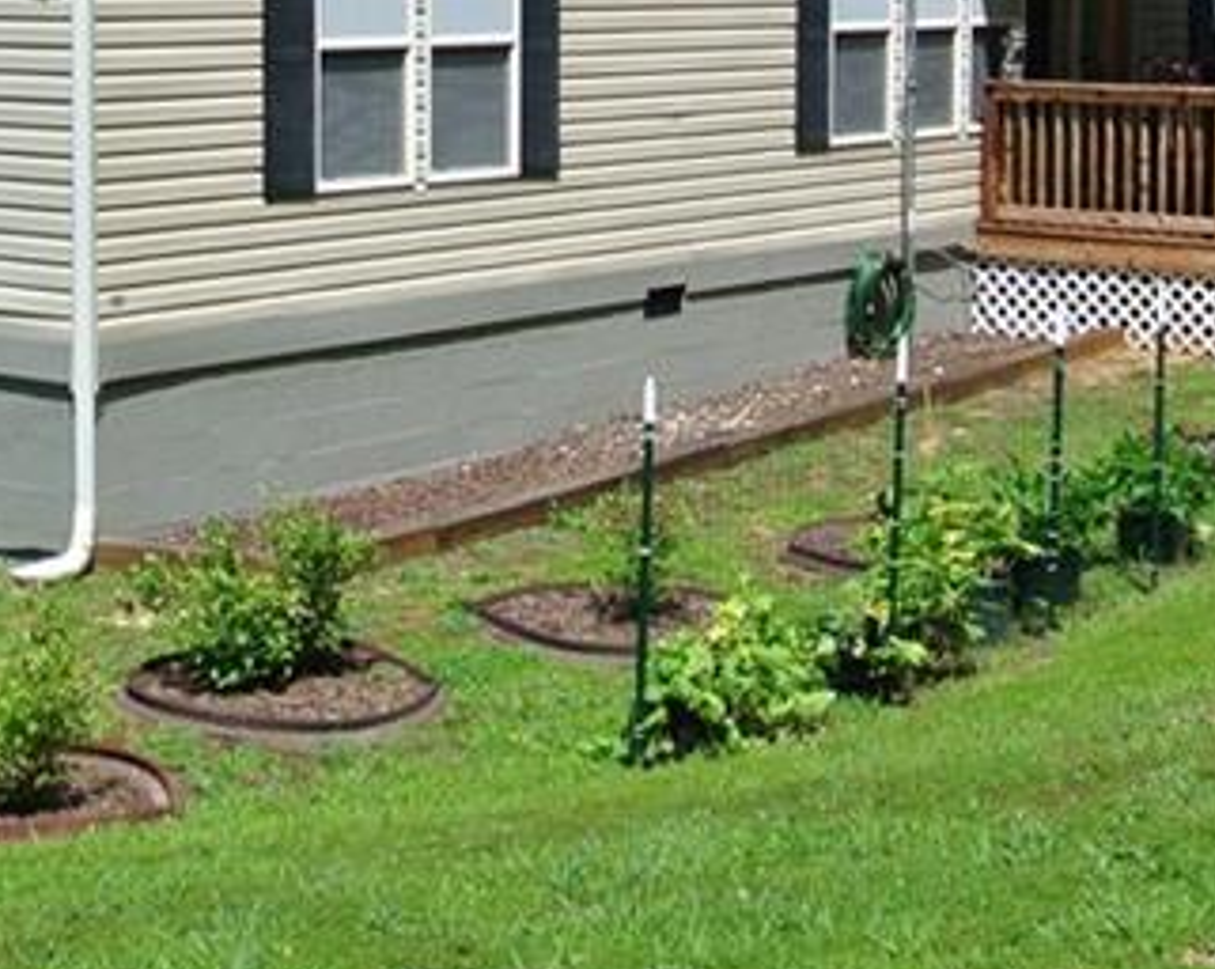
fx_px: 2909
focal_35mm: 81
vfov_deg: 18.6
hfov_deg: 23.5
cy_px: 79
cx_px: 462
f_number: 5
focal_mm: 10
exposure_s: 1/800
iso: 100
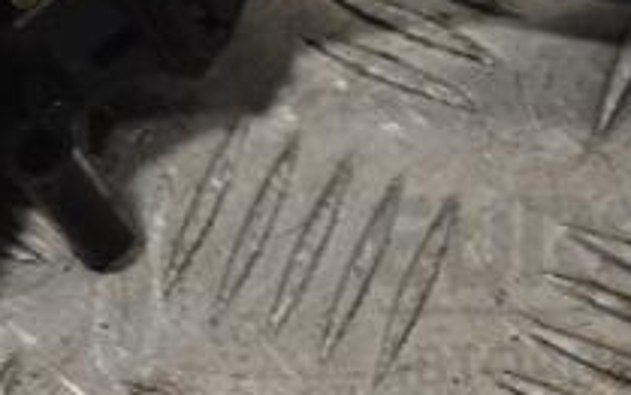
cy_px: -160
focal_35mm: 241
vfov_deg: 5.4
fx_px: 4156
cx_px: 314
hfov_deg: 8.7
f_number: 5.6
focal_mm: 55
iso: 400
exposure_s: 1/100
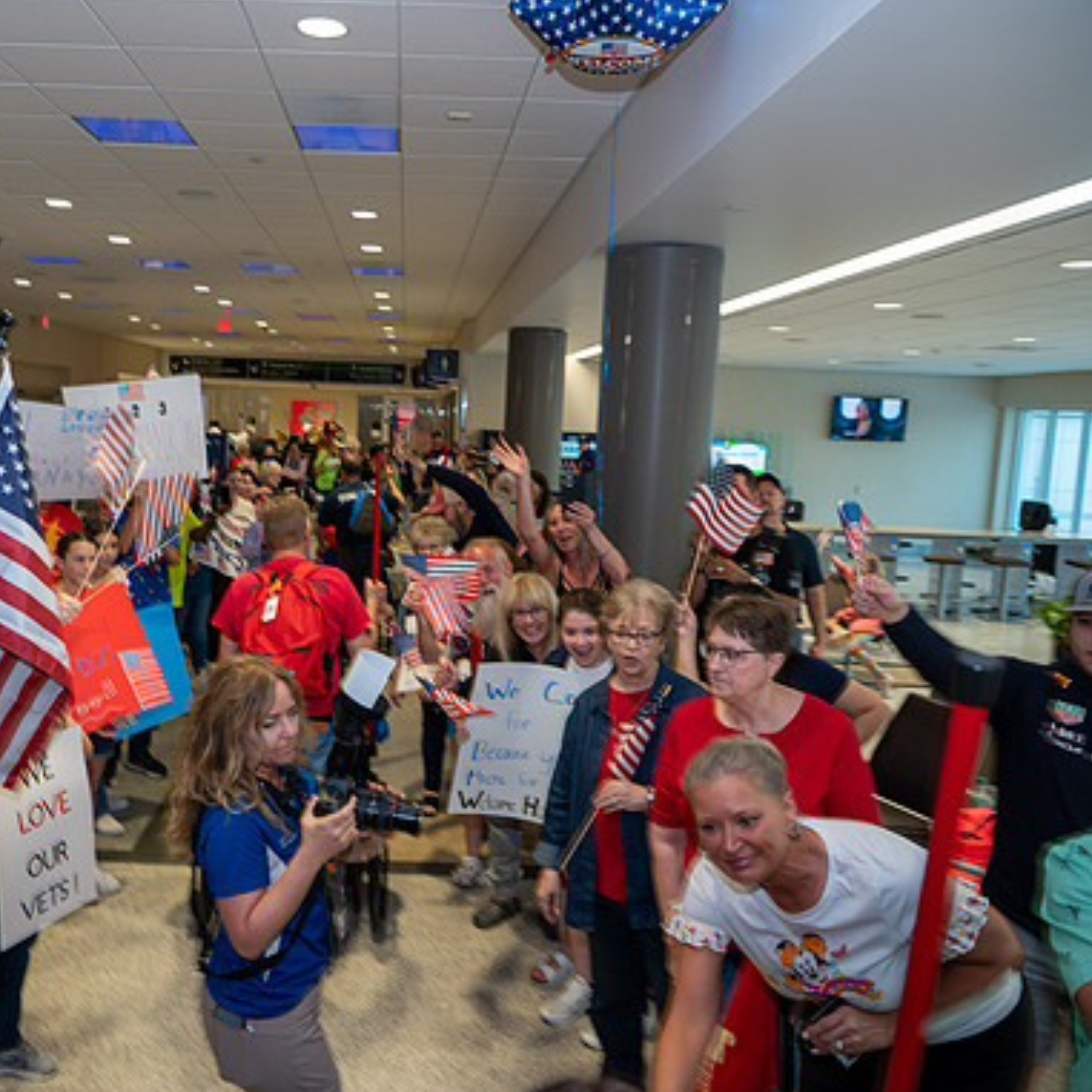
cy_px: 542
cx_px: 398
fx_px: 1106
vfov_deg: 52.5
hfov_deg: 51.9
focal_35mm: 31
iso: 800
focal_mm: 24
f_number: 4.5
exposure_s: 1/40
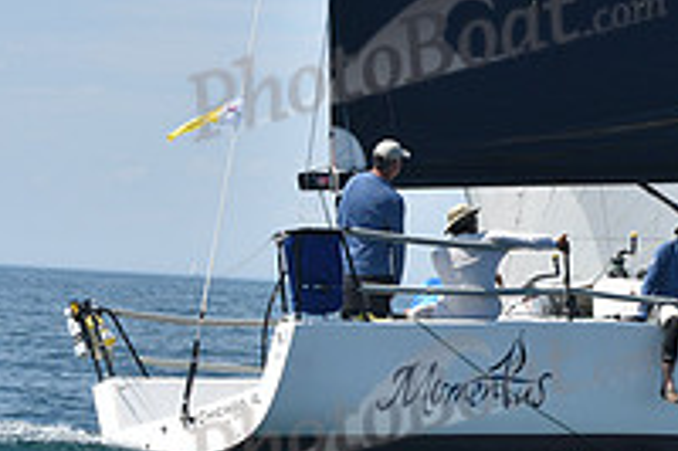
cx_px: 844
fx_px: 3820
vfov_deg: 6.8
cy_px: 181
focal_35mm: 203
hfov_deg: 10.0
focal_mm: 70
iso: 250
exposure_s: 1/1250
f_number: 6.3
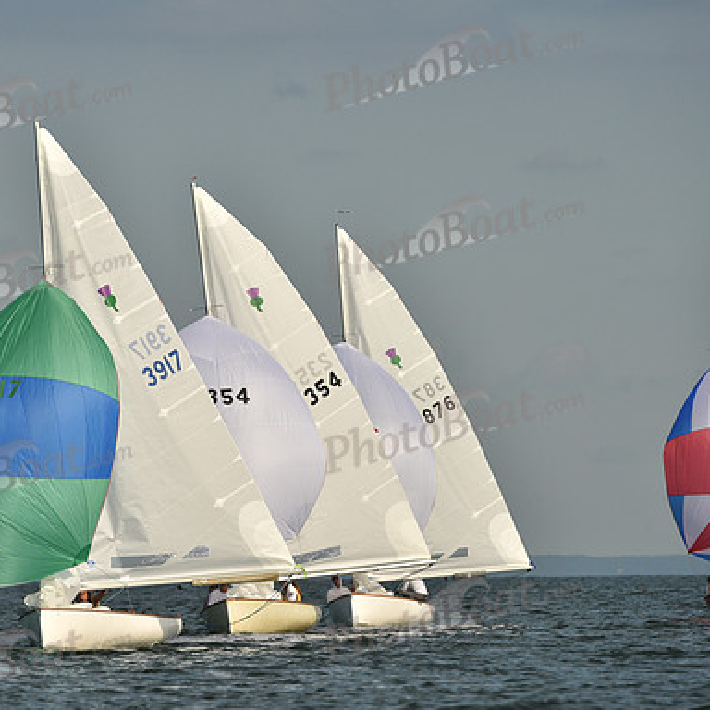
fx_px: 11904
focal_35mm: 513
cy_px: 356
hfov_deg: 3.4
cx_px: 229
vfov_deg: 3.4
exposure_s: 1/1600
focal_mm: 400
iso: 250
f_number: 7.1
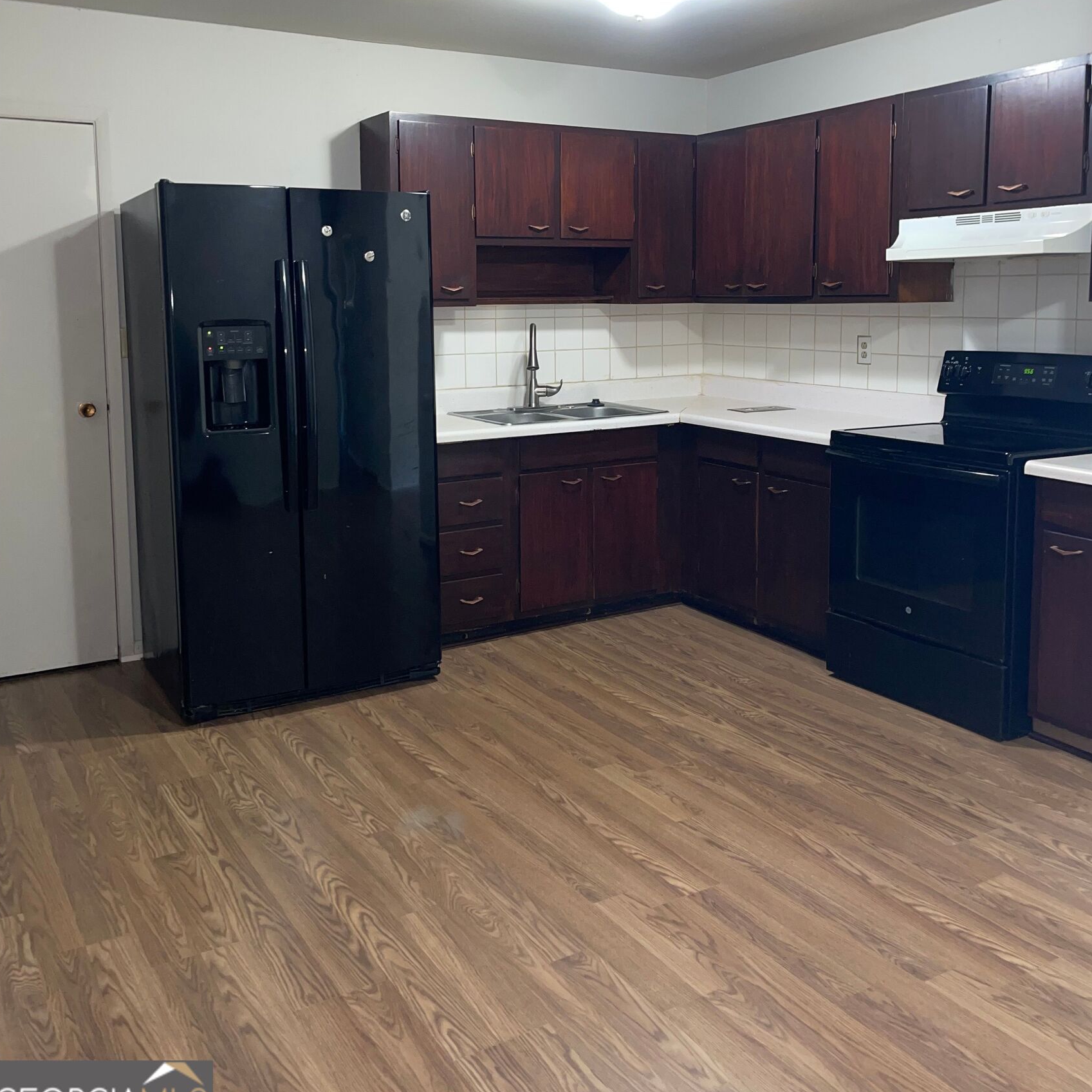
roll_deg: +1.0
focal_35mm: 30
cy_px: 393
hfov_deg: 54.0
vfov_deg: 53.3
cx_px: 547
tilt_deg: -5.4
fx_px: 1071
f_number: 1.6
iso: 100
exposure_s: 1/15
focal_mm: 5.1
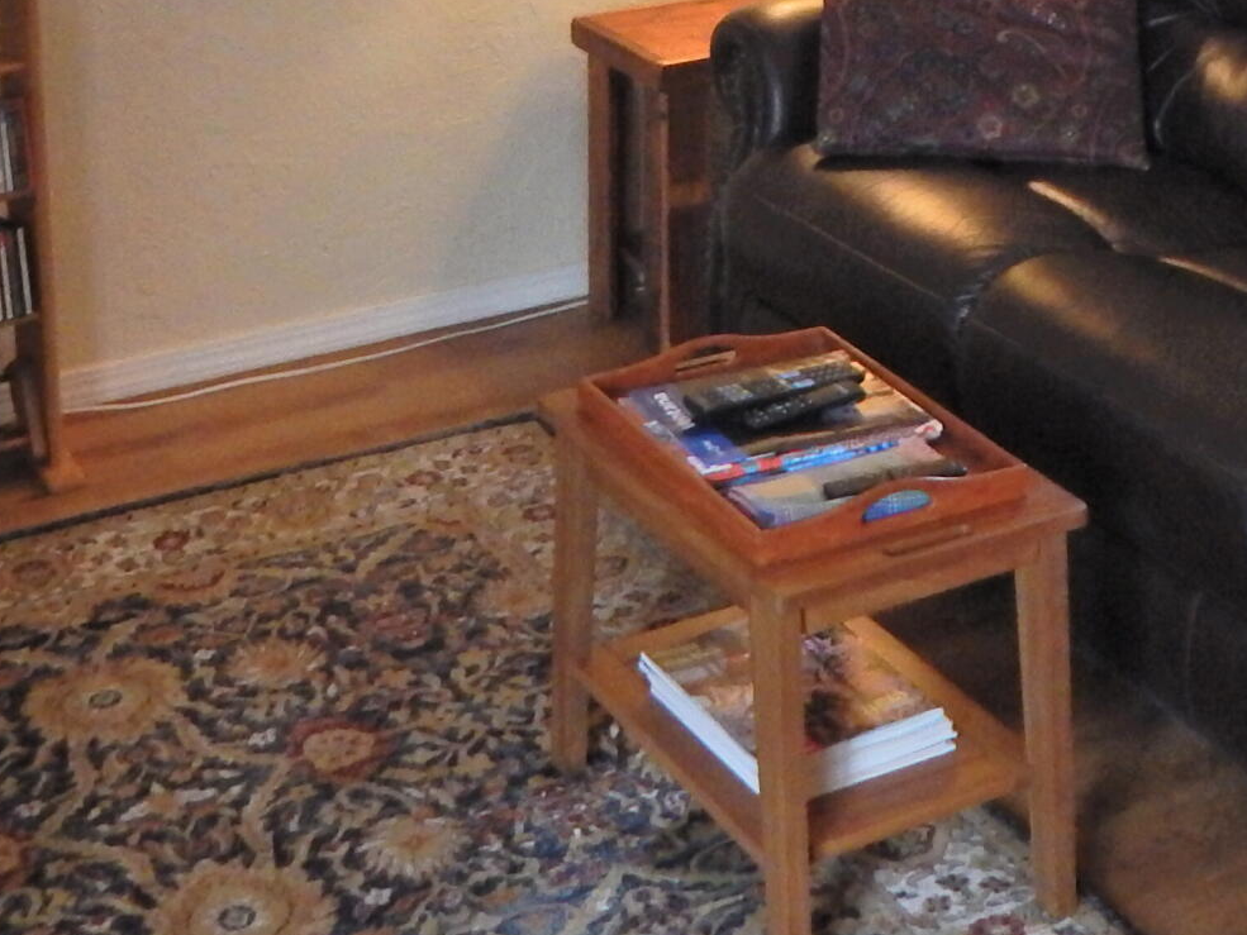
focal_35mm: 67
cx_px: 847
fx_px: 2414
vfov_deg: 19.9
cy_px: -325
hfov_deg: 28.7
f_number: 3
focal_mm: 4
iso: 400
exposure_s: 1/60
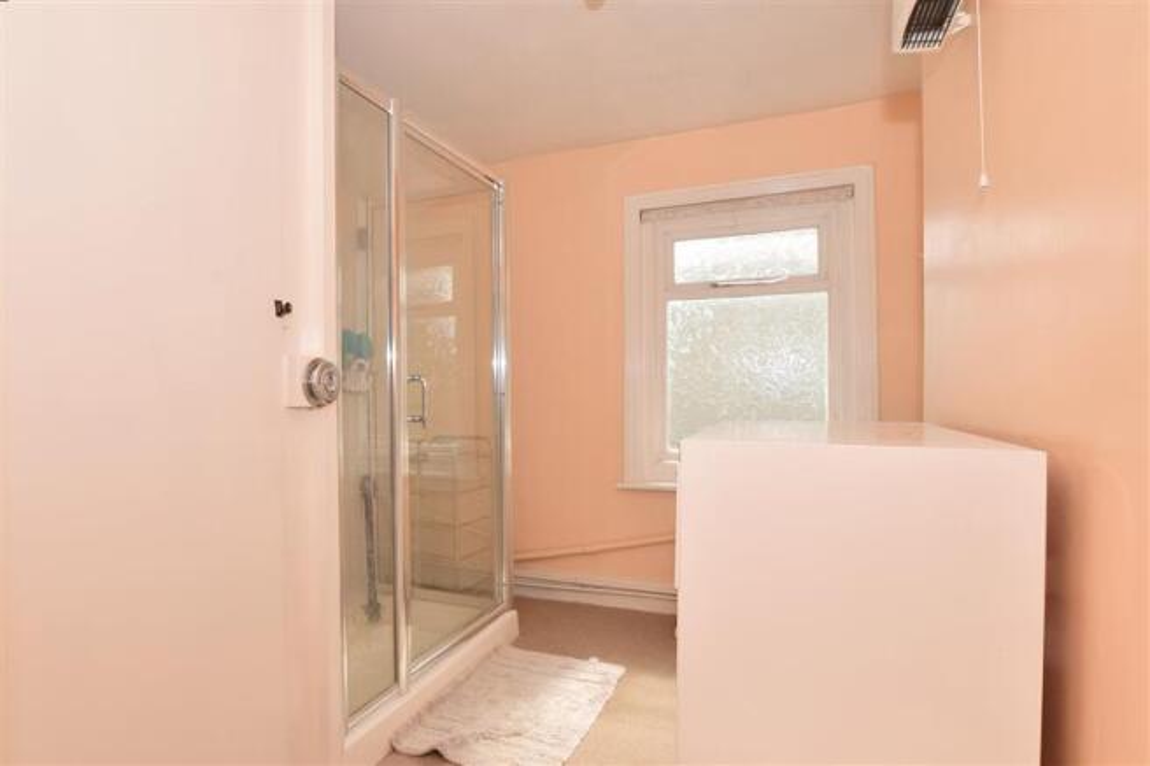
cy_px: 383
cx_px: 575
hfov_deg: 100.4
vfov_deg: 77.3
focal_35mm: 15
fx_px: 479
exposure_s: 1/200
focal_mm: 10
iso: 400
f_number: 14
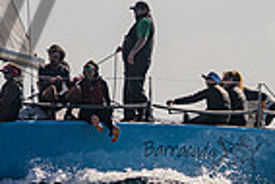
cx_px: -122
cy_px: -12
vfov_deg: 2.1
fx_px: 4963
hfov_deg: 3.2
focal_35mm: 649
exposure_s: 1/5000
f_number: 6.3
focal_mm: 120
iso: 320
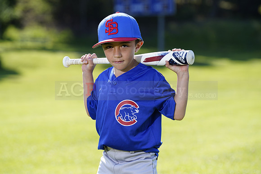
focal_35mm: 176
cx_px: 130
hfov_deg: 11.7
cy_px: 87
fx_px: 1276
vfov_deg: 7.8
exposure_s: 1/250
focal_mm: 176
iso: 100
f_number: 5
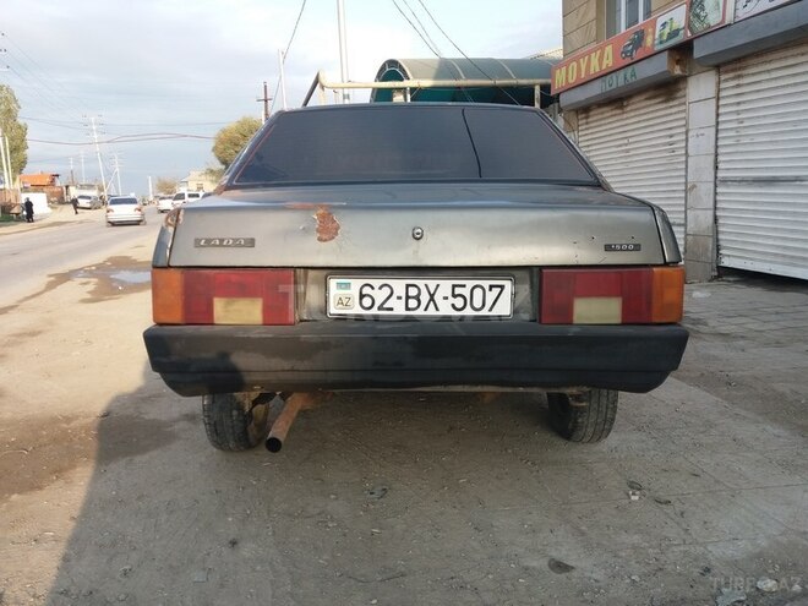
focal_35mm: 28
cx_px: 404
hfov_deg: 63.4
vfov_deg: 49.7
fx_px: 654
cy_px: 303
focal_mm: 3.7
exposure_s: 1/446
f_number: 1.9
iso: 64
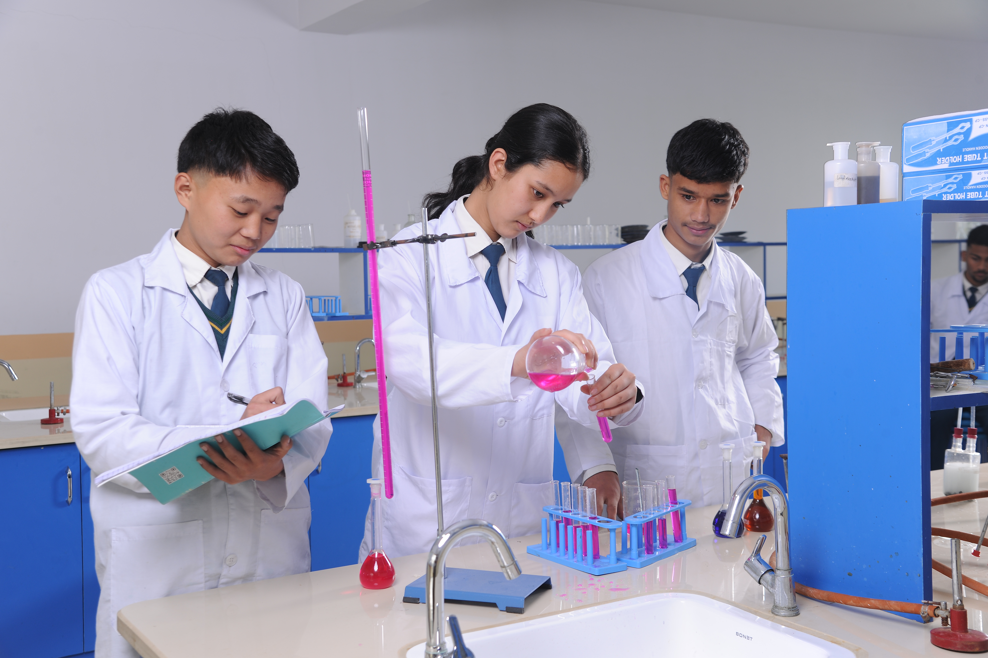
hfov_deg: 48.5
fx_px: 1098
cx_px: 494
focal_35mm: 40
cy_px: 329
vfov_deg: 33.4
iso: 125
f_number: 5.6
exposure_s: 1/25
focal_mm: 40
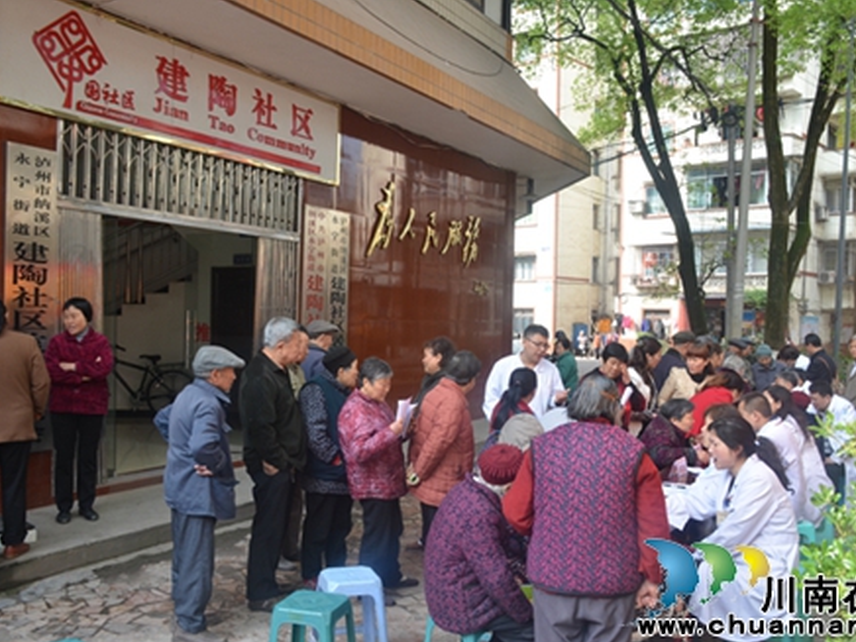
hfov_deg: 55.3
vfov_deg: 42.9
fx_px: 816
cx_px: 465
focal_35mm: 33
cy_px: 323
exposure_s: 1/160
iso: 200
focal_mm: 20
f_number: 6.3
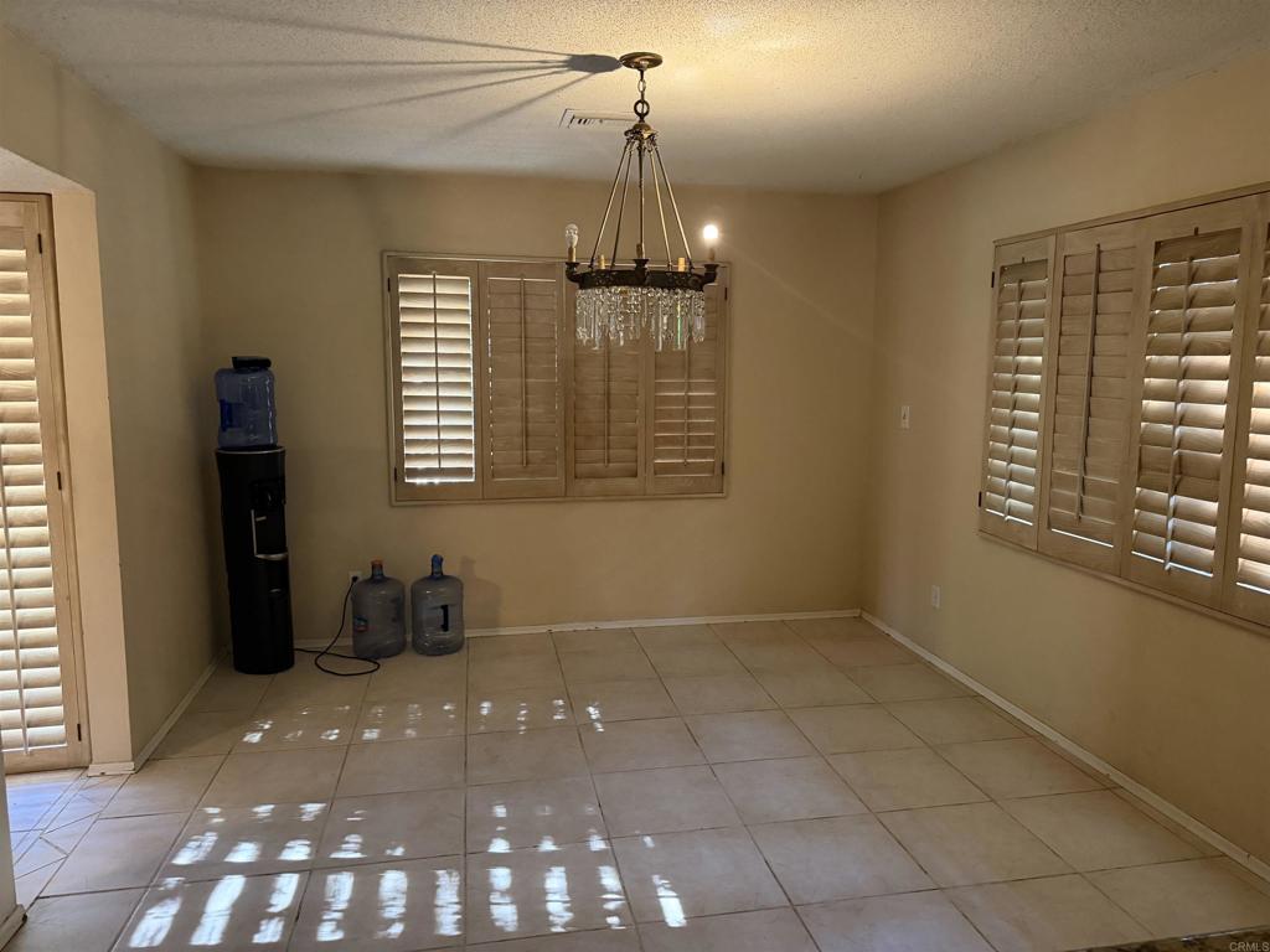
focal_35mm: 24
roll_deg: -0.9
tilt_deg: -7.7
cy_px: 476
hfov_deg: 71.6
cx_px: 635
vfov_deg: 56.8
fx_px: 881
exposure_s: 1/40
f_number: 1.78
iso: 800
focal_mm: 6.76
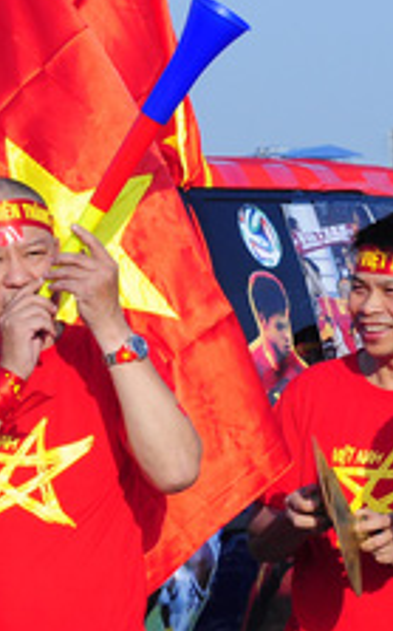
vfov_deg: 9.4
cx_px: 387
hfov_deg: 5.9
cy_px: 340
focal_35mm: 223
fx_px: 3829
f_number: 11
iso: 320
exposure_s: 1/500
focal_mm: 50
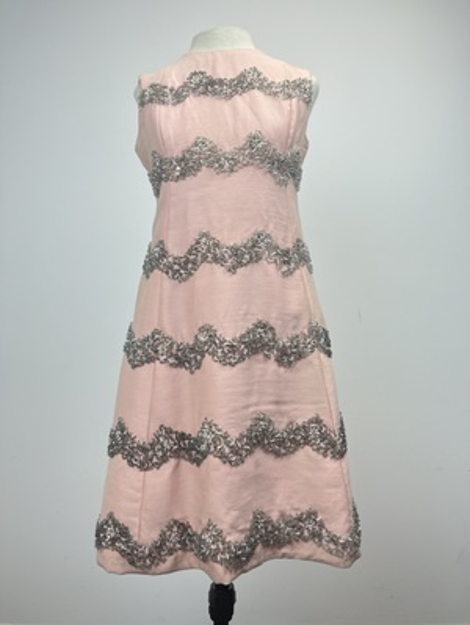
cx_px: 235
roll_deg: +0.1
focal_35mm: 26
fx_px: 470
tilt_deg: +2.2
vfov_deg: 67.3
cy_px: 312
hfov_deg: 53.1
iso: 50
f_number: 1.6
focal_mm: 5.1
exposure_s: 1/189
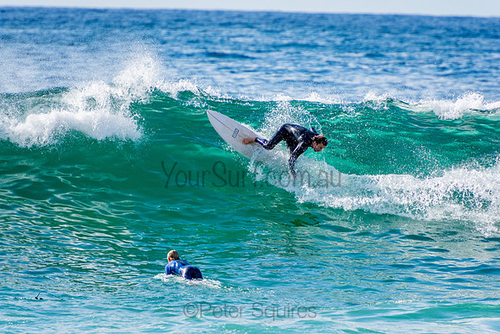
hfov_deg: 3.4
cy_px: 167
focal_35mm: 600
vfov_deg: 2.3
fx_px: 8335
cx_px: 250
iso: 400
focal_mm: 400
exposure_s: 1/2000
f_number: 5.6
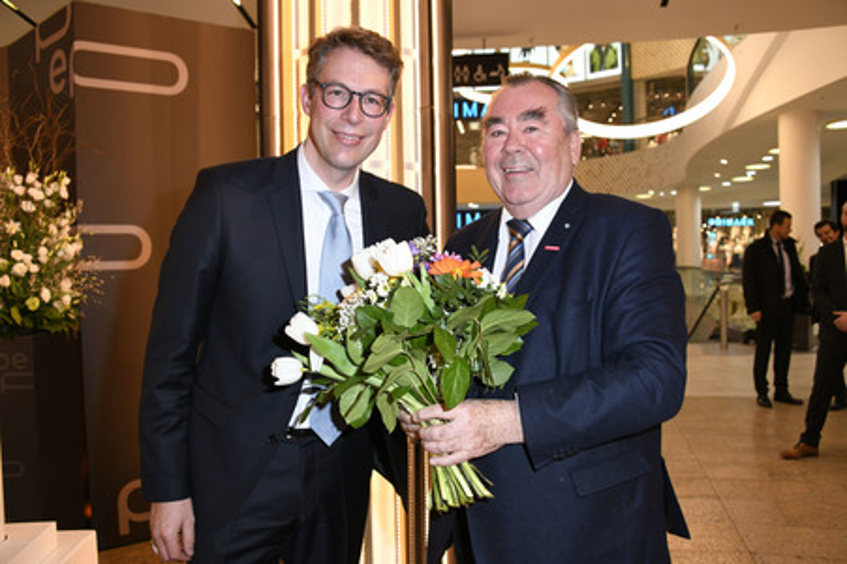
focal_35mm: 28
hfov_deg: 65.5
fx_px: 658
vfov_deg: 46.3
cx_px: 424
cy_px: 282
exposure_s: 1/100
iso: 800
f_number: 6.3
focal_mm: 28
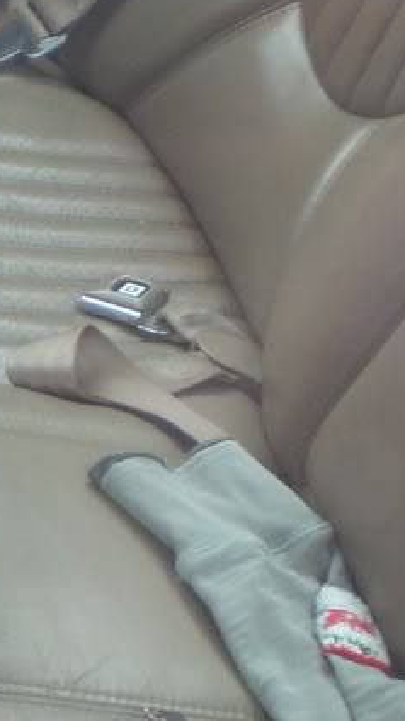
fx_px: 1912
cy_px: 493
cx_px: -24
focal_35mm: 100
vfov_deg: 21.3
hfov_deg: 11.9
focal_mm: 6.3
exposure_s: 1/125
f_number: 3.1
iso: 200
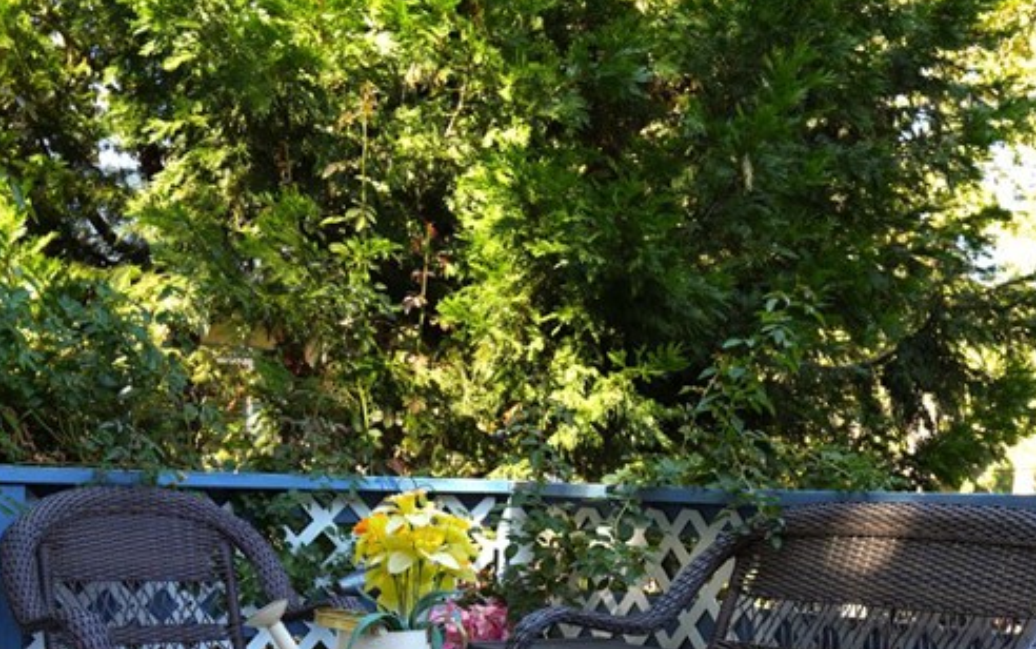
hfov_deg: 37.1
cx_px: 689
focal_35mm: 54
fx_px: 1527
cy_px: 522
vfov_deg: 23.6
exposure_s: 1/80
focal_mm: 17
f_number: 3.5
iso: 100
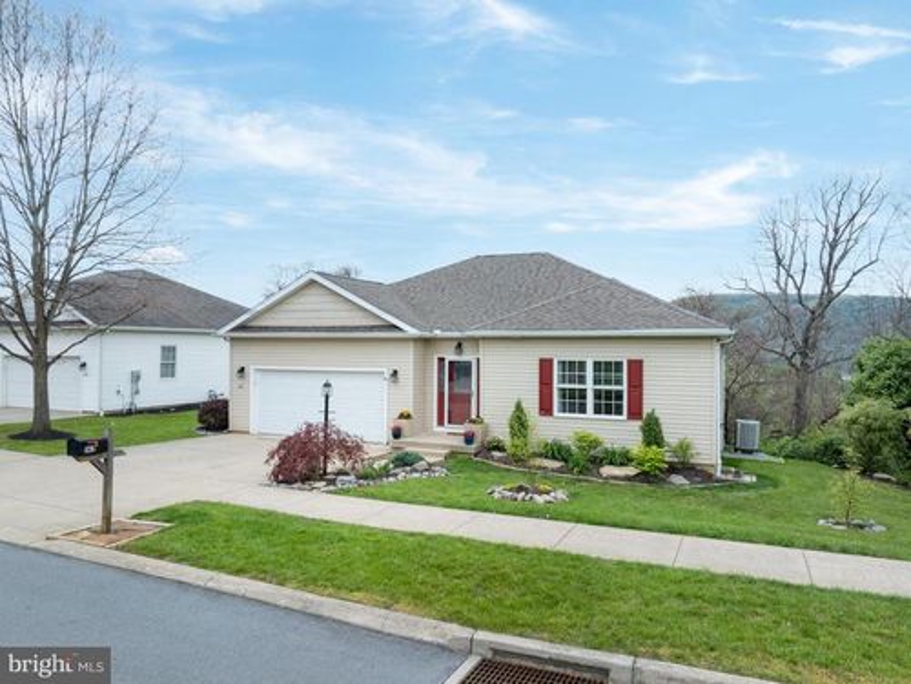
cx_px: 456
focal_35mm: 24
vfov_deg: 56.8
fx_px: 632
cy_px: 342
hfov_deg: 71.6
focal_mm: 12.29
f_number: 7.1
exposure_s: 1/100
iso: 100
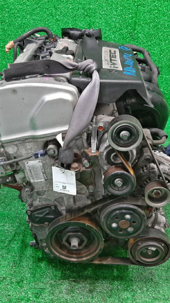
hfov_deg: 31.2
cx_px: 79
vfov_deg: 52.8
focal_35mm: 38
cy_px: 152
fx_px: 304
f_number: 1.7
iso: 181
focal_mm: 3.93
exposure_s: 1/50
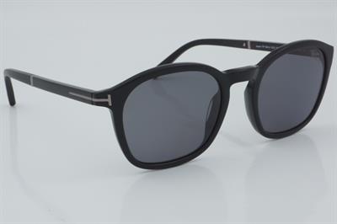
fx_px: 772
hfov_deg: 24.6
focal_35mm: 82
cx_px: 168
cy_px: 112
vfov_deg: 16.5
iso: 100
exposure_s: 1/4
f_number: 32
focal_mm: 55
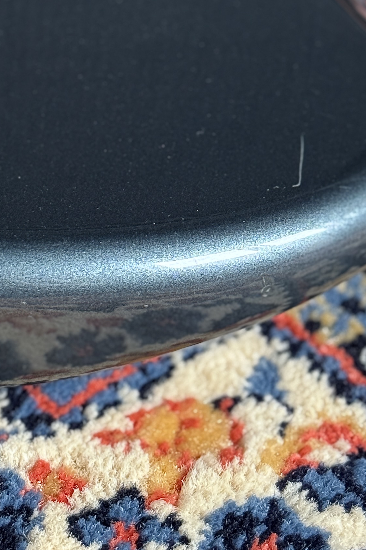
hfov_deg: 11.4
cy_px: 93
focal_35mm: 119
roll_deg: -0.6
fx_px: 1815
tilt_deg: -32.0
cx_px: 30
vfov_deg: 17.0
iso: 250
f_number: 1.78
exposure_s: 1/55
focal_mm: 6.76
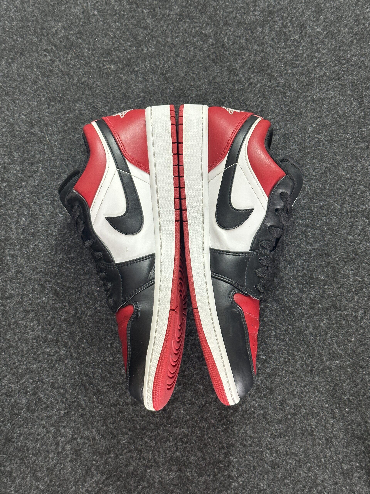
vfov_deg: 39.7
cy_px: 247
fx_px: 684
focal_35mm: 48
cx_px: 185
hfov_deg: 30.3
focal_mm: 6.86
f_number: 1.78
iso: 200
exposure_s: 1/33
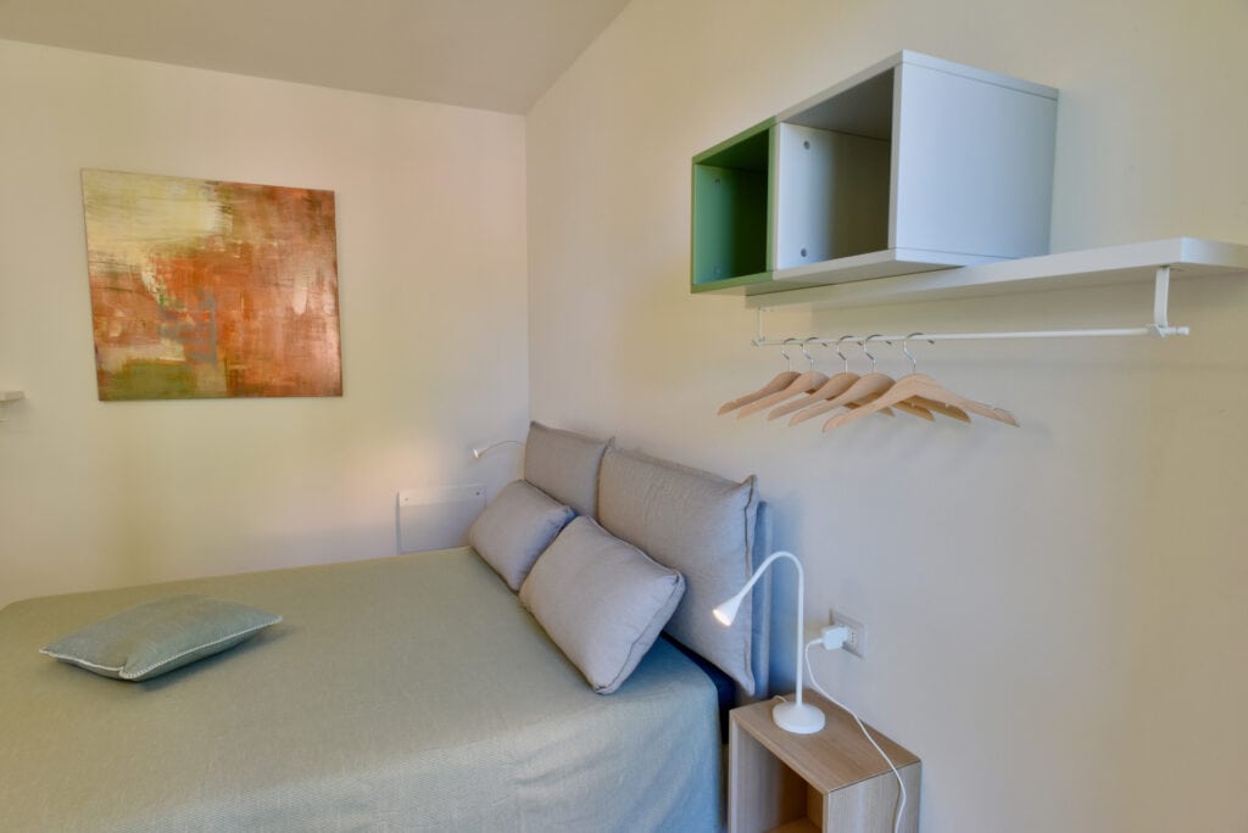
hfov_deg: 83.9
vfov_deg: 62.0
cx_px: 624
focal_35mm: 20
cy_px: 416
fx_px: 694
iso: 500
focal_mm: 20
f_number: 16
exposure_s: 1/10
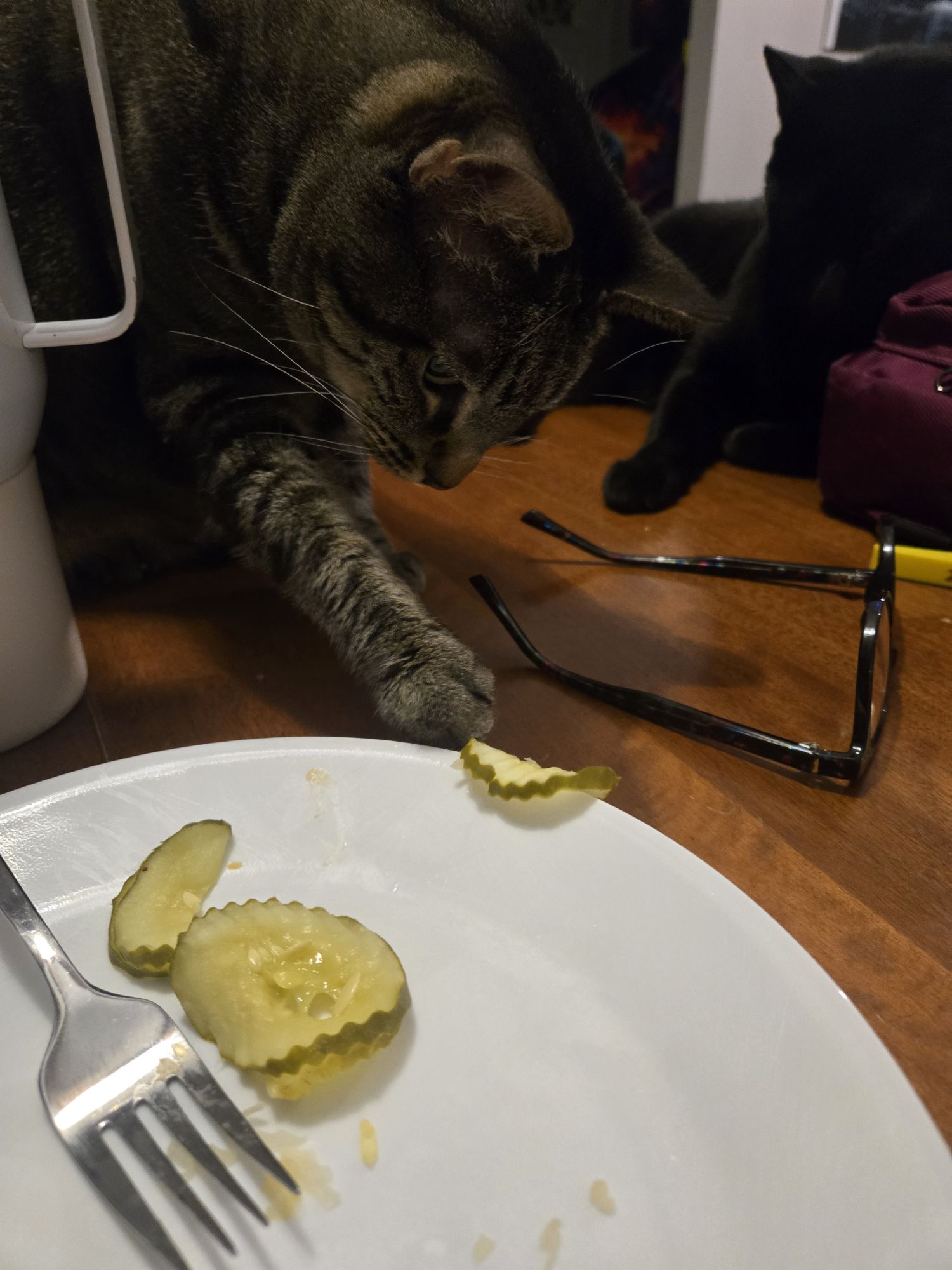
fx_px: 843
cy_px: 635
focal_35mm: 23
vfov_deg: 73.9
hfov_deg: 58.9
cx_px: 476
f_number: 1.8
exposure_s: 1/60
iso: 800
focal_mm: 5.4
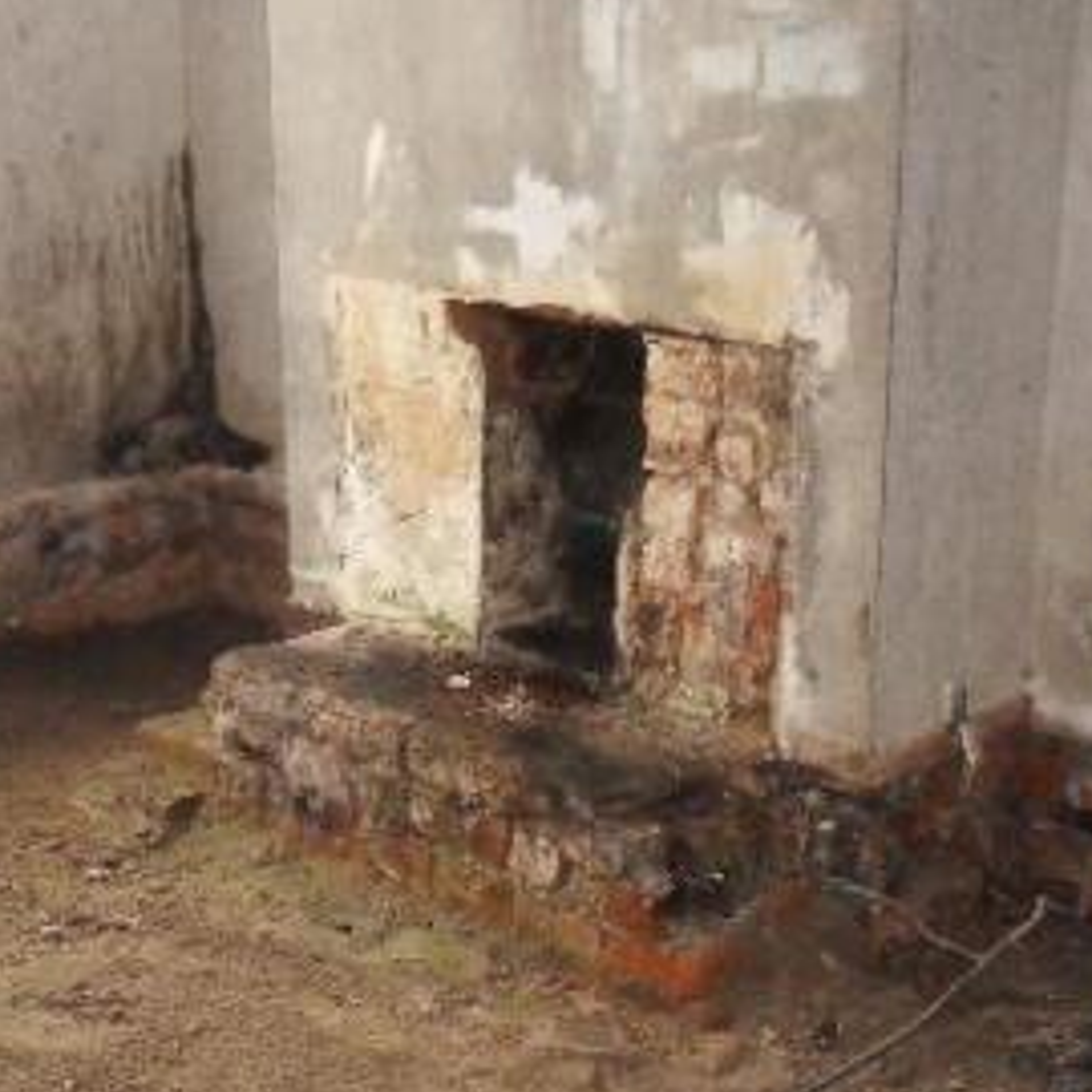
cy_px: 775
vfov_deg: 27.9
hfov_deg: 28.2
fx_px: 2177
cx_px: 576
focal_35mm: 61
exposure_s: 1/30
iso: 400
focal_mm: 5.6
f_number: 3.7
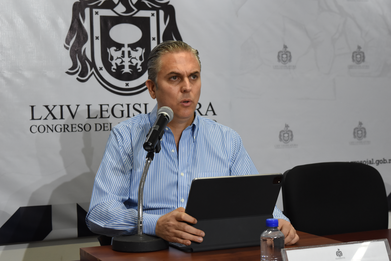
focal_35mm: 72
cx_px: 196
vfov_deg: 18.9
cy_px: 130
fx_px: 782
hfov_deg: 28.1
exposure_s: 1/50
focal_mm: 48
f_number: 5.3
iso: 1250
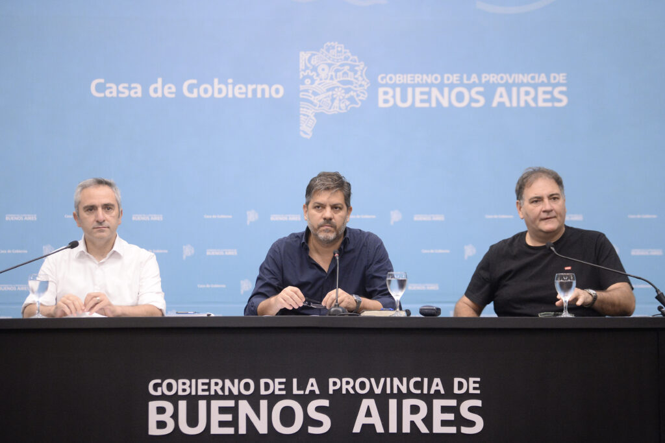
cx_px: 332
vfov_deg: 13.4
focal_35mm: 102
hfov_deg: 20.0
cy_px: 222
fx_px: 1884
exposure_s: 1/400
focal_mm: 102
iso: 4000
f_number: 3.2
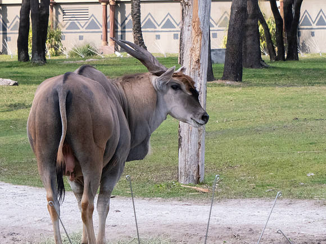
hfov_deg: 5.4
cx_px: 163
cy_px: 101
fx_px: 3435
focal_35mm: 365
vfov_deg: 4.1
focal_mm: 53.8
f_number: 5.8
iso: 160
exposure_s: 1/320
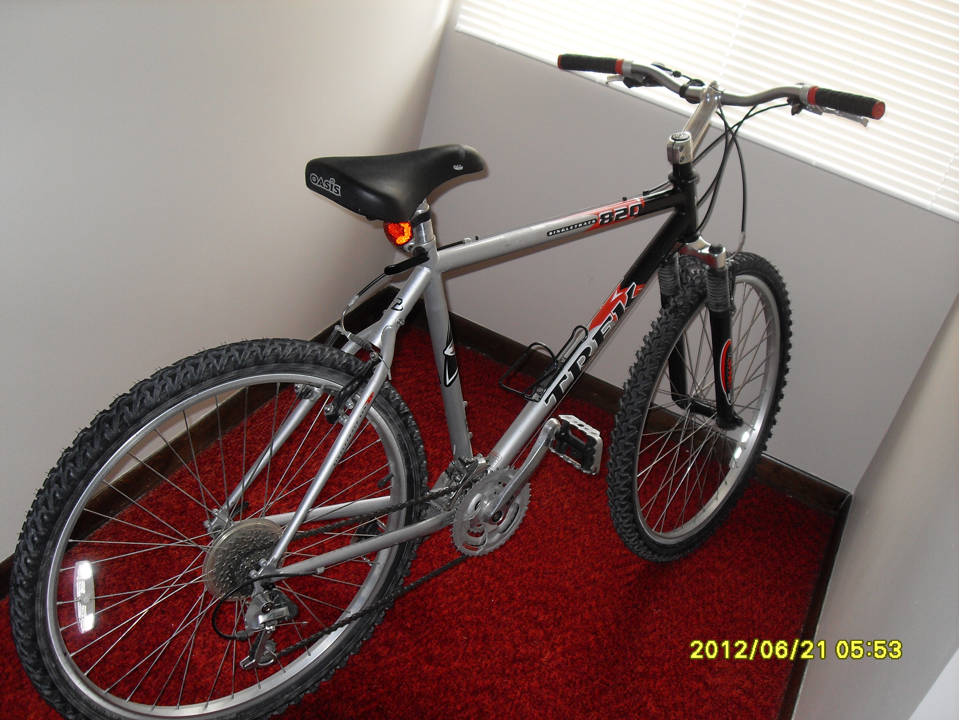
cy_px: 360
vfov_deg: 38.7
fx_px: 1025
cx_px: 480
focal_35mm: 37
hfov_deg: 50.1
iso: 100
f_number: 2.8
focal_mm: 6.3
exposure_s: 1/45
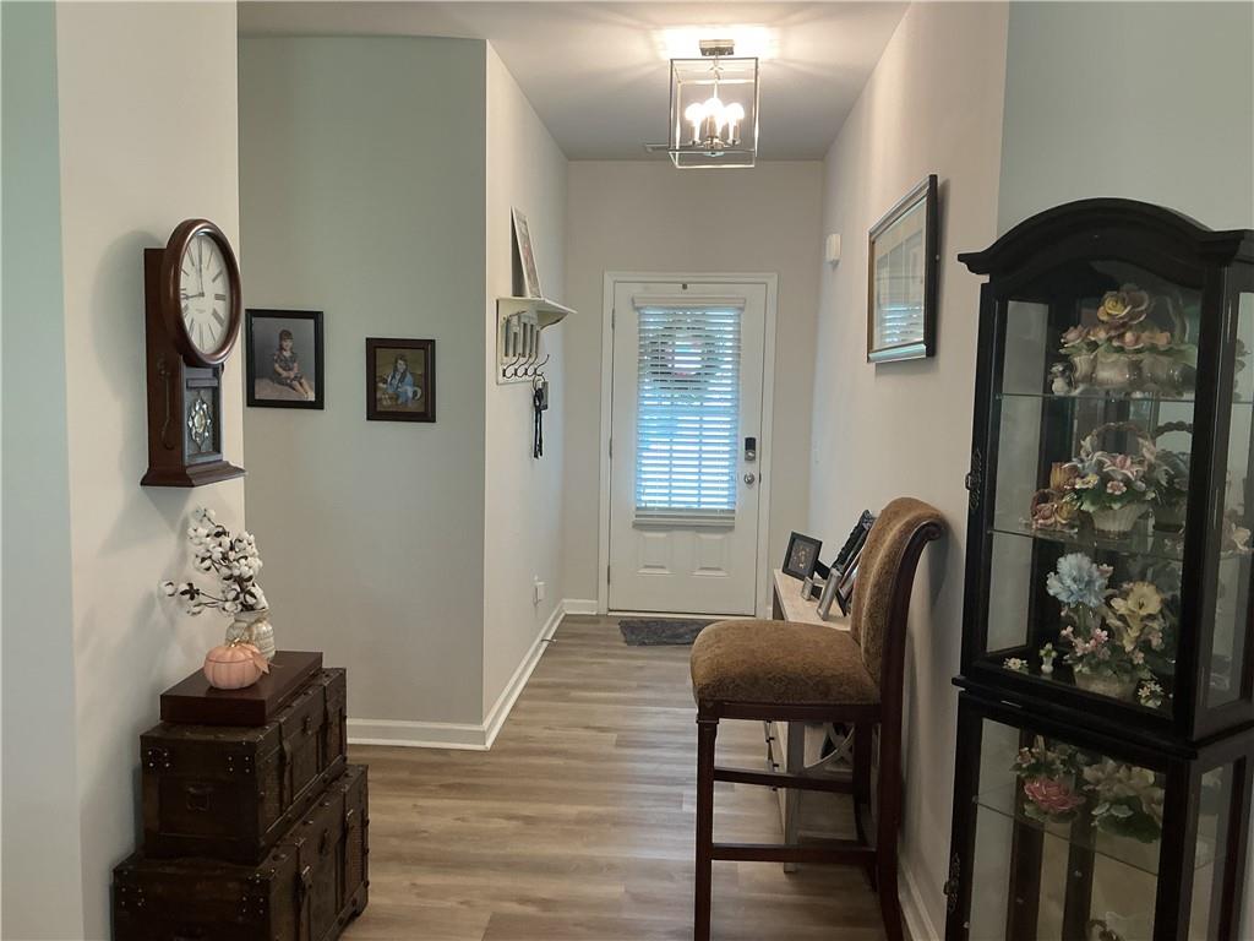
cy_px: 470
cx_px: 627
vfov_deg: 48.2
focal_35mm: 29
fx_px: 1051
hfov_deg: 61.7
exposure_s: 1/60
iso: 100
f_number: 1.8
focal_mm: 3
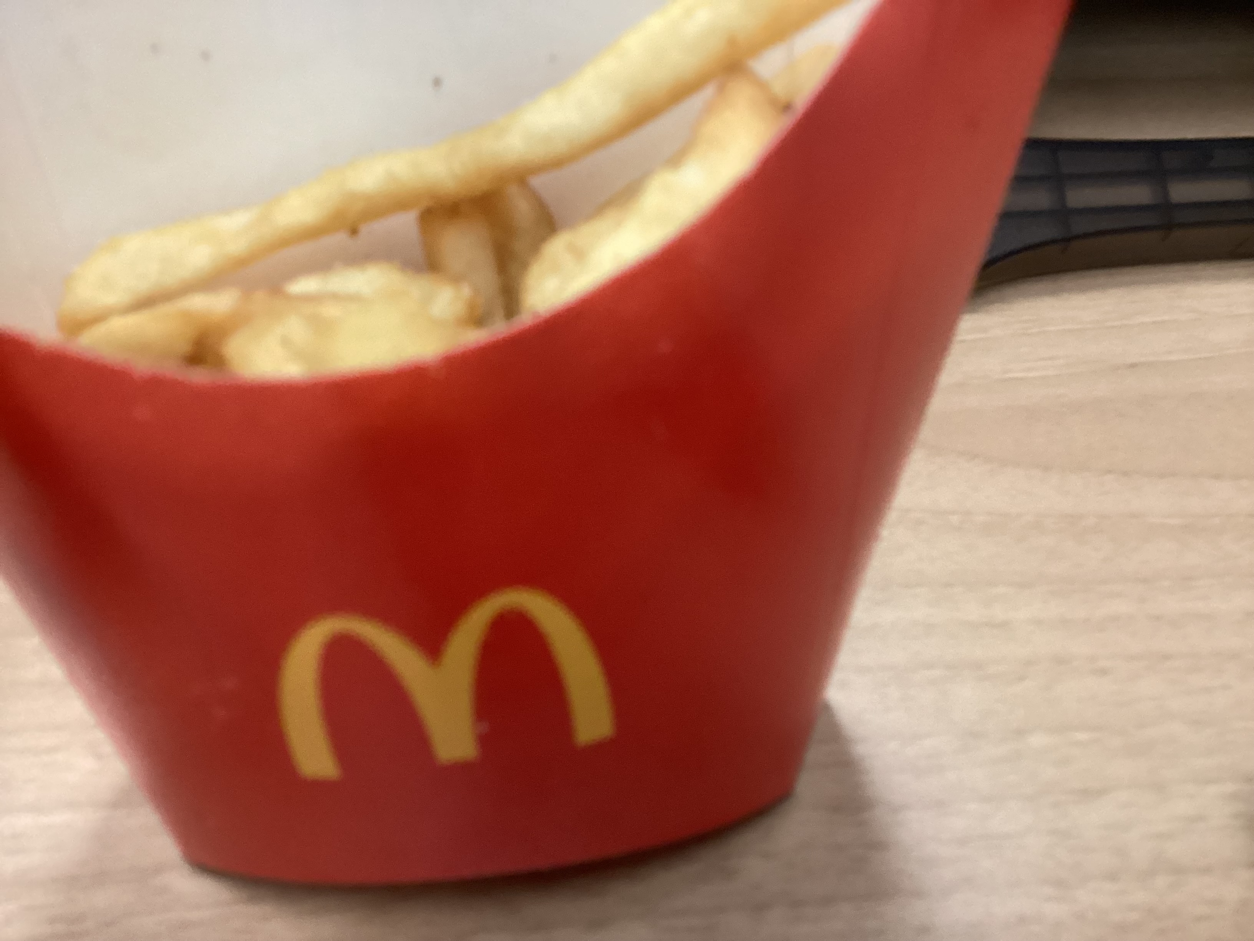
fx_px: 1123
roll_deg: -0.7
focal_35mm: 31
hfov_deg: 58.4
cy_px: 470
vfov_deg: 45.4
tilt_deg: -43.6
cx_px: 627
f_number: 2.4
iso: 320
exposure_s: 1/50
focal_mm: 3.3
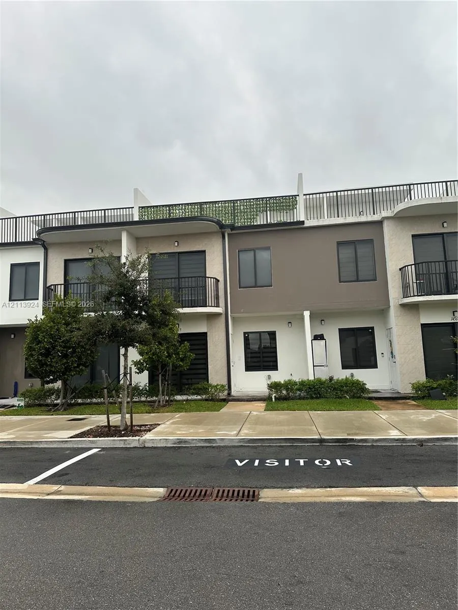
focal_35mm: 24
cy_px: 305
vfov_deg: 71.6
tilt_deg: +8.9
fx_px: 423
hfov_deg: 56.8
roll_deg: +1.0
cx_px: 229
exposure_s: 1/121
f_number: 1.78
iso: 100
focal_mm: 6.86
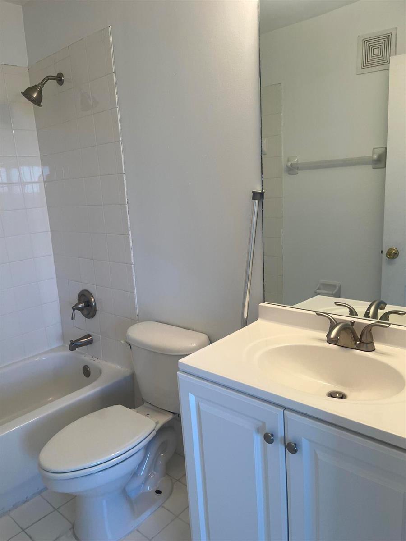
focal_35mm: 26
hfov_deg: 53.1
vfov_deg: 67.3
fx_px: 407
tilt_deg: -11.2
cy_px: 270
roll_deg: +2.4
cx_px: 203
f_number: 1.6
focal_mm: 5.1
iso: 64
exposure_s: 1/120
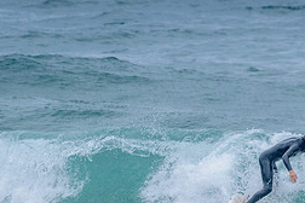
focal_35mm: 1412
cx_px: 279
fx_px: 11962
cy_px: 171
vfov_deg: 1.0
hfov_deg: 1.5
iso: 1800
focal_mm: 500
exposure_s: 1/2000
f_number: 5.6
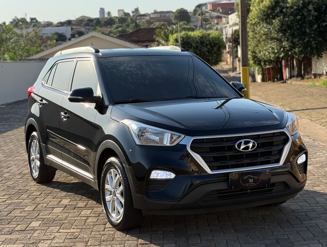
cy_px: 124
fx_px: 455
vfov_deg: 30.4
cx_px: 164
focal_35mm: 48
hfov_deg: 39.5
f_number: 1.78
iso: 80
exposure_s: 1/1980
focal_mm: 6.76
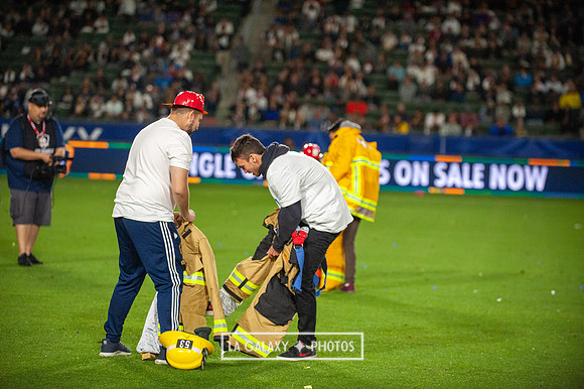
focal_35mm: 130
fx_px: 2108
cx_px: 292
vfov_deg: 10.5
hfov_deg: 15.8
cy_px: 194
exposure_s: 1/2500
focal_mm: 130
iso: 3200
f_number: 2.8
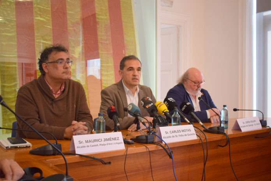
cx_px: 136
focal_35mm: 39
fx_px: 294
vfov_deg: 34.2
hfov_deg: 49.6
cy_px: 90
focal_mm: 26
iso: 400
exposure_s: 1/60
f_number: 4
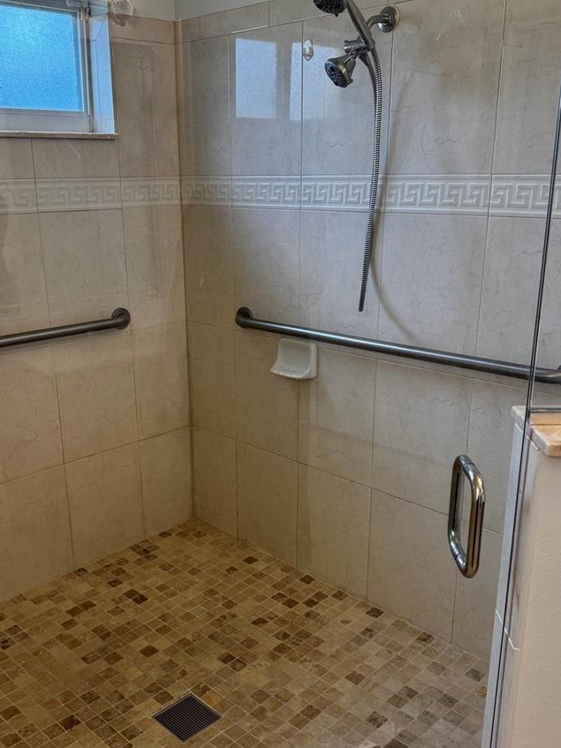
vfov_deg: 53.9
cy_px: 406
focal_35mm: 34
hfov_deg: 41.7
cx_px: 246
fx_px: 735
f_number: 1.78
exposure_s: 1/120
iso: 125
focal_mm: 6.76
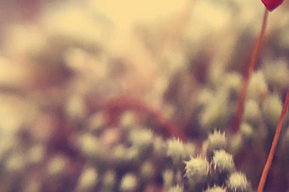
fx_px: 1019
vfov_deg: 10.7
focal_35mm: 127
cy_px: -18
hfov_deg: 16.1
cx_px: 212
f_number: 2.2
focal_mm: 4
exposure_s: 1/330
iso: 25
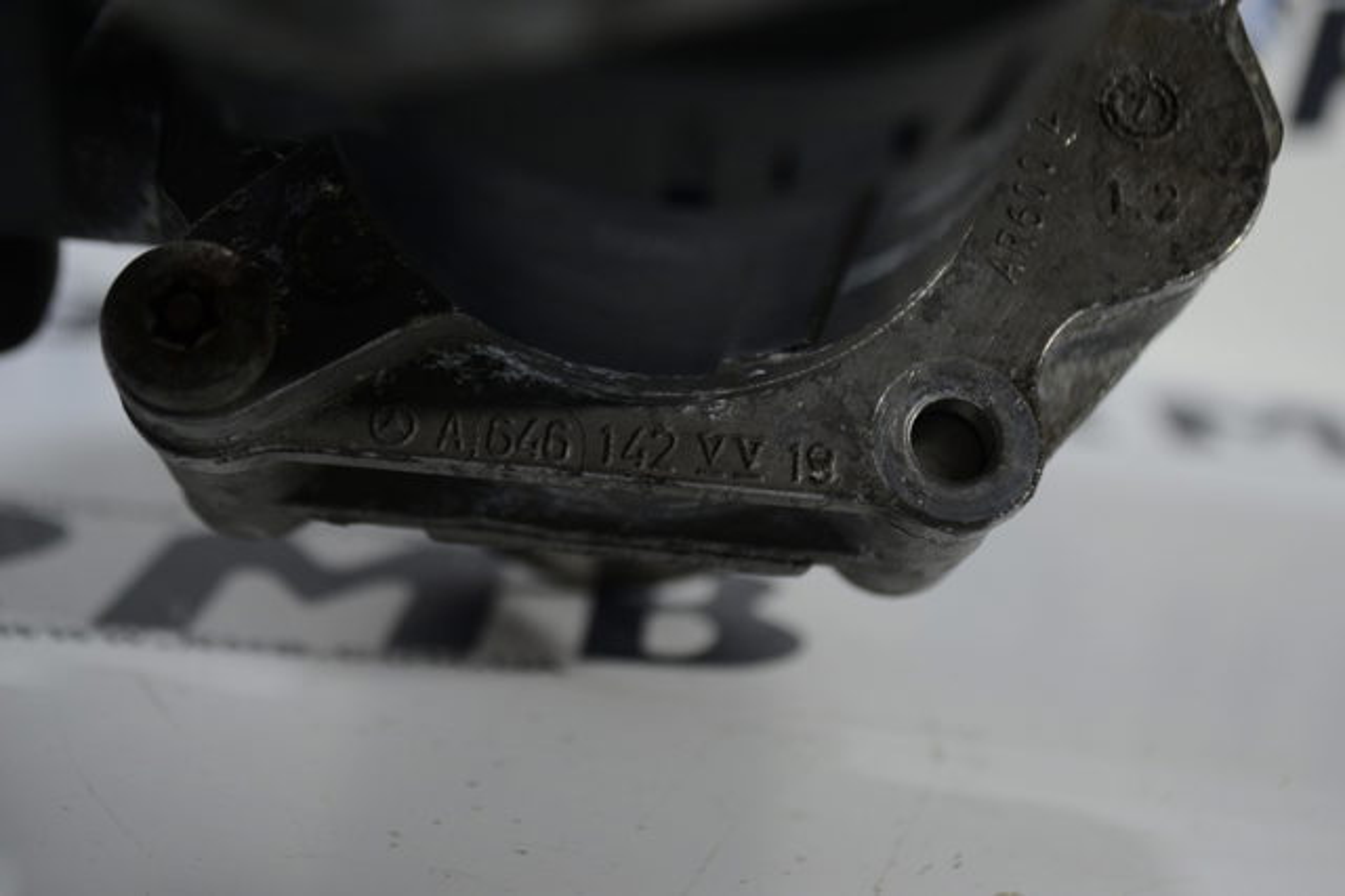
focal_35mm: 52
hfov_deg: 37.9
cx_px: 672
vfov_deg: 25.7
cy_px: 448
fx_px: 1960
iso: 400
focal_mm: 35
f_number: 5
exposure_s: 1/250
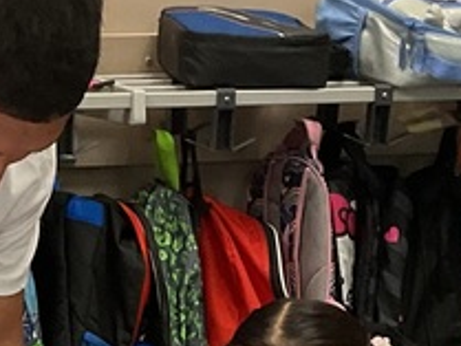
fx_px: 1892
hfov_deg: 13.7
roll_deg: -0.2
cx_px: 18
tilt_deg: -17.9
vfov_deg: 10.1
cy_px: 538
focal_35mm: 142
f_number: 1.8
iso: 100
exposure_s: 1/60
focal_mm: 3
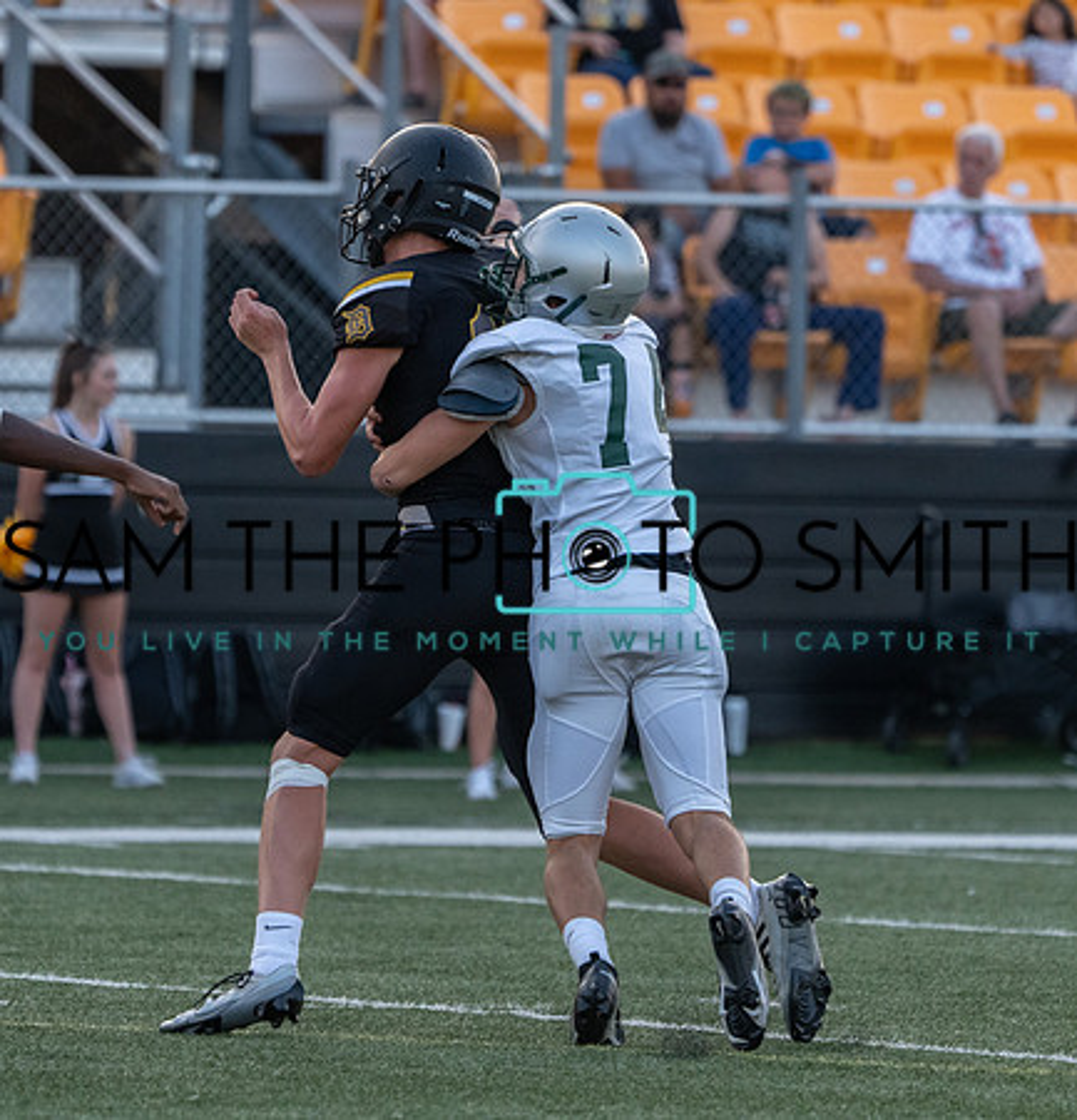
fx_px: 17441
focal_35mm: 486
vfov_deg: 3.7
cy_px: 582
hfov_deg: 3.5
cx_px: 539
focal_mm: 294
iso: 2000
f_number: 5.6
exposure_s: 1/1000
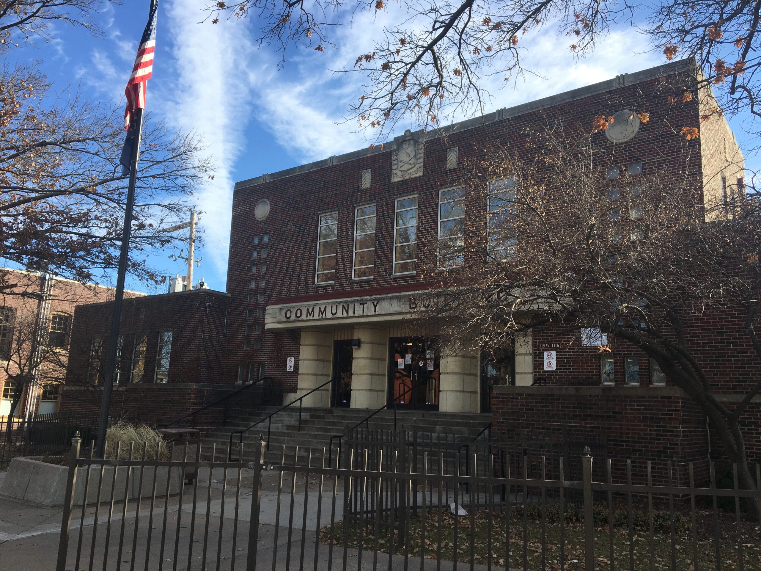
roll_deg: -0.7
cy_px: 286
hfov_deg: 61.7
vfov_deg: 48.2
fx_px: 638
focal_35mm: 29
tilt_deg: +11.4
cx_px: 380
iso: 25
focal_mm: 4.15
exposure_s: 1/927
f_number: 2.2
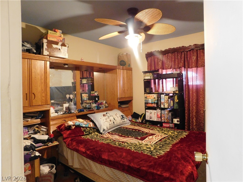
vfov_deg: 58.9
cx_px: 122
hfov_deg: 73.9
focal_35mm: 23
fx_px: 161
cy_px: 91
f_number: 3
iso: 450
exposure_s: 1/8
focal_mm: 4
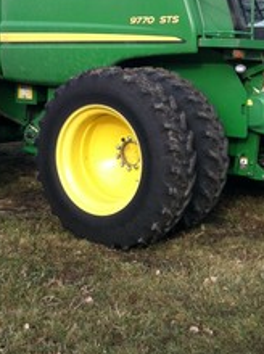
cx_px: 125
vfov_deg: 28.9
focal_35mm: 65
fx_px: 664
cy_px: 47
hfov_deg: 22.5
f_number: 2.8
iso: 80
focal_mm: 3.85
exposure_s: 1/326
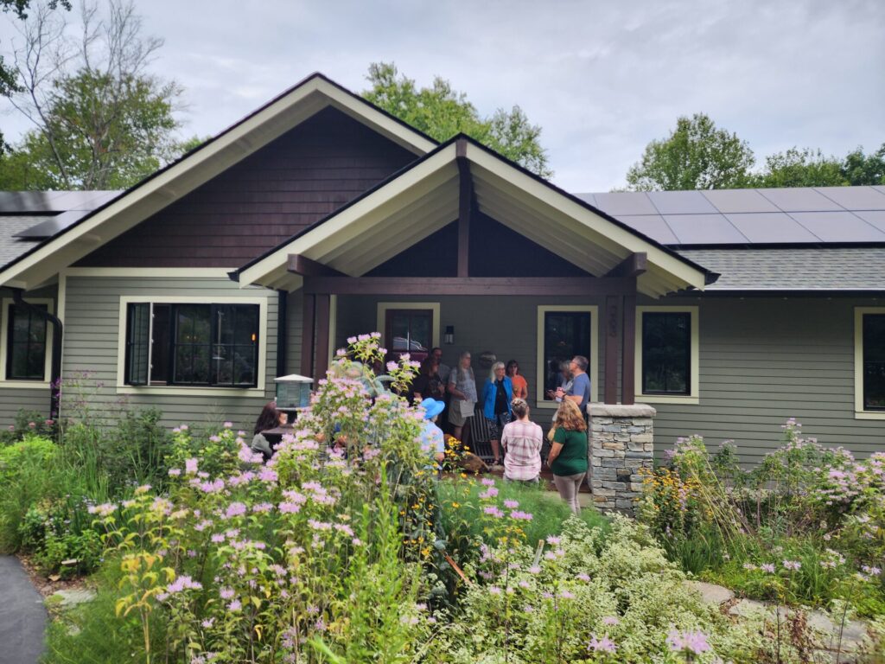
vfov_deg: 58.9
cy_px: 332
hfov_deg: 73.9
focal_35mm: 23
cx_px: 442
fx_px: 588
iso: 12
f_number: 1.8
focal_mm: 6.4
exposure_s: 1/699
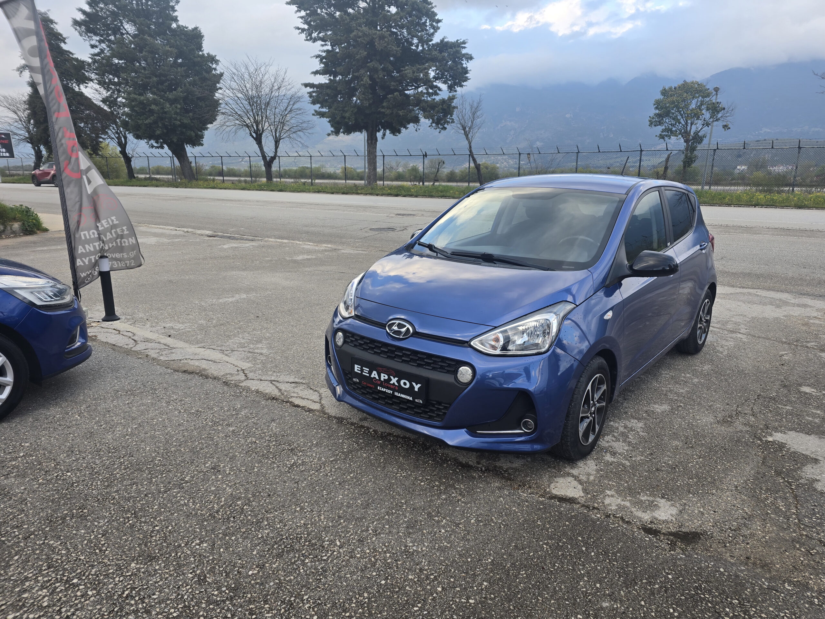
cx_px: 412
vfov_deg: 58.9
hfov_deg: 73.9
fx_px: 548
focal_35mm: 23
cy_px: 310
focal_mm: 6.3
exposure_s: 1/180
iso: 32
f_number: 1.7
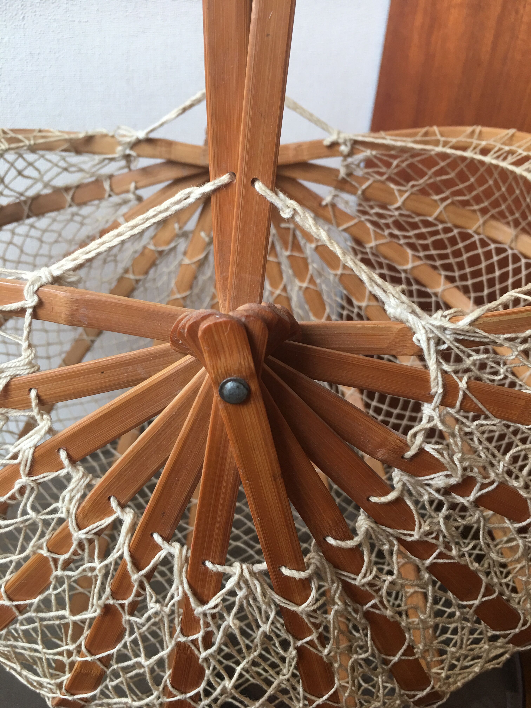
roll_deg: -6.4
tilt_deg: -27.0
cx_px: 266
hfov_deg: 48.2
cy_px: 354
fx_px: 593
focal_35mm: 29
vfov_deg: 61.7
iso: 32
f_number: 2.2
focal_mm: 4.15
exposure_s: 1/33
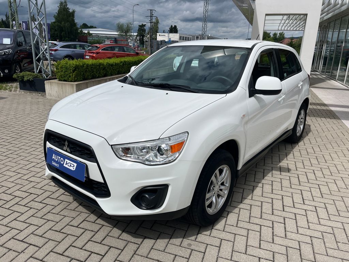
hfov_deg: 67.3
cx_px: 174
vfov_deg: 53.1
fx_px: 262
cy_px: 131
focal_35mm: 26
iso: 50
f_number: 1.6
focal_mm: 5.1
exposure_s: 1/9901
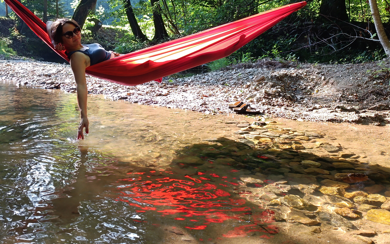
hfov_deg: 51.3
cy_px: 77
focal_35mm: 38
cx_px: 165
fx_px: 404
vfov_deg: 33.2
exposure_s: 1/100
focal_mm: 6.14
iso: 200
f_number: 1.6
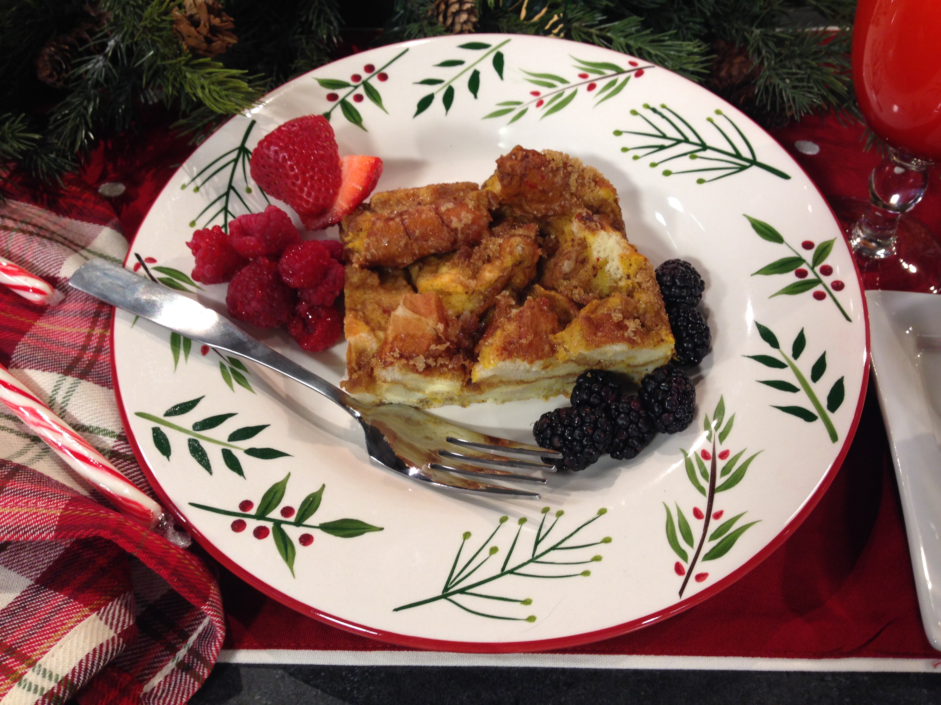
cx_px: 470
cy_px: 352
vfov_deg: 42.9
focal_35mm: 33
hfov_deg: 55.4
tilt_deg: -51.0
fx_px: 897
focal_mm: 4.12
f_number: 2.4
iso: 64
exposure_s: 1/20
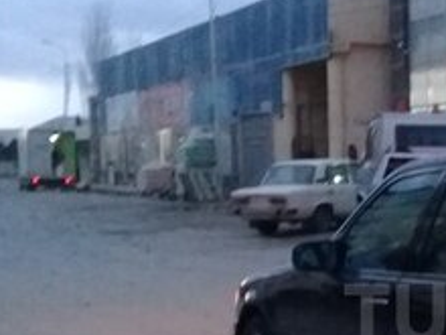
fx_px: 1198
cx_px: 551
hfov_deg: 19.7
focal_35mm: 93
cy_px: 314
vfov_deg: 15.7
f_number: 2.2
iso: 500
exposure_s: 1/17
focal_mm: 3.3
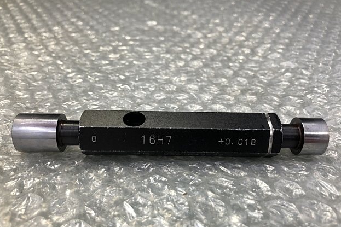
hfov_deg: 60.3
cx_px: 171
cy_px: 128
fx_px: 294
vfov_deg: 42.2
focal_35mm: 31
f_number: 1.8
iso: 25
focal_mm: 3.99
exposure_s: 1/33
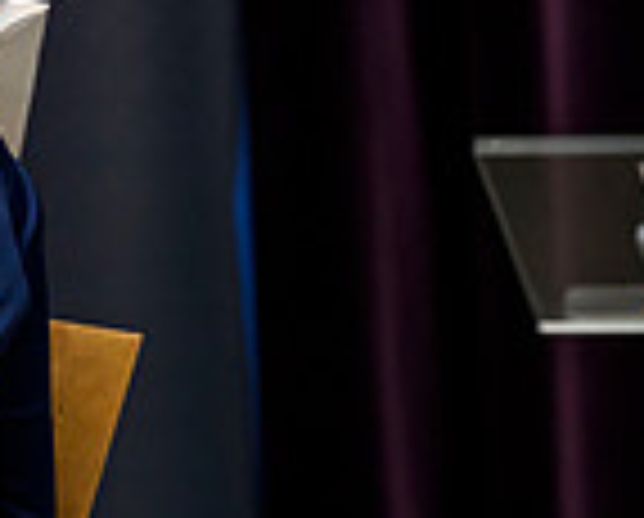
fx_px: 6131
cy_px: 215
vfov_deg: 4.8
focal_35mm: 321
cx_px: -431
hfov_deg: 5.9
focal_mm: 70
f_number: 3.5
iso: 4000
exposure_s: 1/400
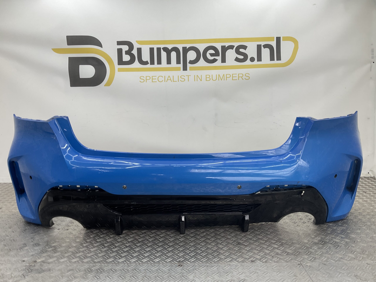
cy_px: 141
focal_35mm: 29
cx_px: 188
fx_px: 315
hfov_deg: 61.7
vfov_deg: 48.2
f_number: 1.8
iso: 16
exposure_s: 1/111
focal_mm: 3
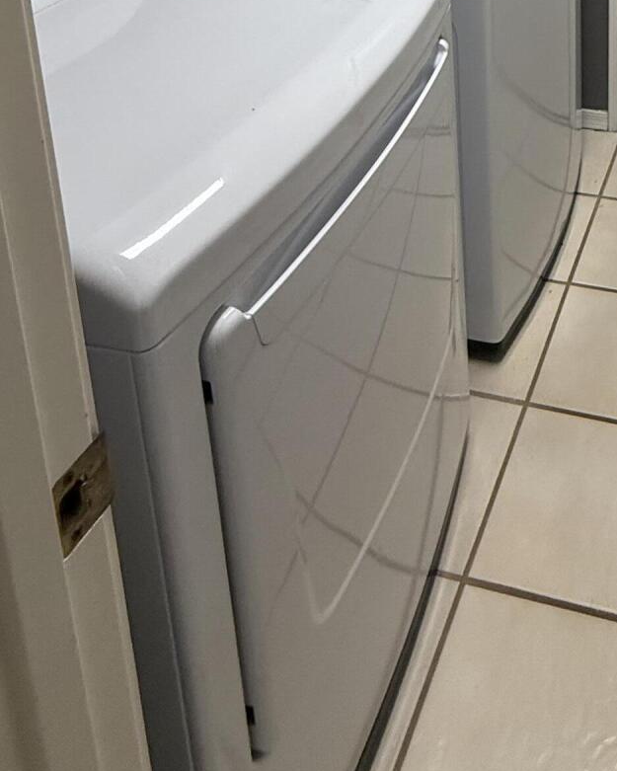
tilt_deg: -12.0
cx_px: 630
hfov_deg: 37.3
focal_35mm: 35
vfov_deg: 37.2
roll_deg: -0.6
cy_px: -181
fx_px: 799
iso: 200
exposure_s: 1/120
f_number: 2.2
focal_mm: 2.22
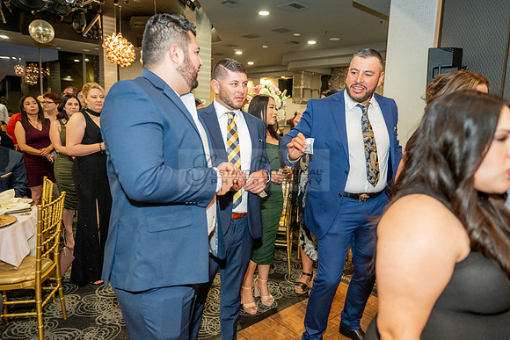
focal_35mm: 26
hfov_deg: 69.4
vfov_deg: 49.6
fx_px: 368
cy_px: 170
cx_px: 255
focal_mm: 26
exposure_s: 1/200
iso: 2500
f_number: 2.8
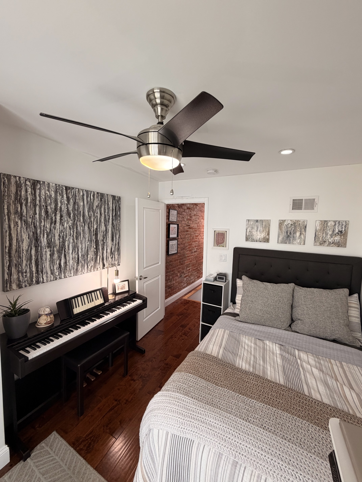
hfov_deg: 85.7
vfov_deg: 102.1
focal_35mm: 14
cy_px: 241
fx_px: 195
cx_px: 181
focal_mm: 2.22
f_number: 2.2
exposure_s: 1/120
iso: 125
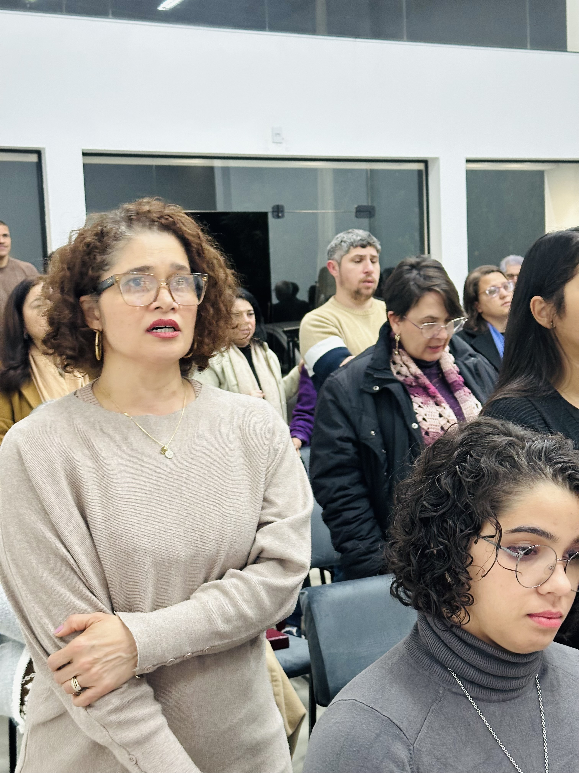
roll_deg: +1.3
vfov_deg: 39.7
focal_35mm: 48
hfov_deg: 30.3
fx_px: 1070
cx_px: 290
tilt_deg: -3.5
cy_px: 386
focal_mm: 6.86
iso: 320
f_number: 1.78
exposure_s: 1/40
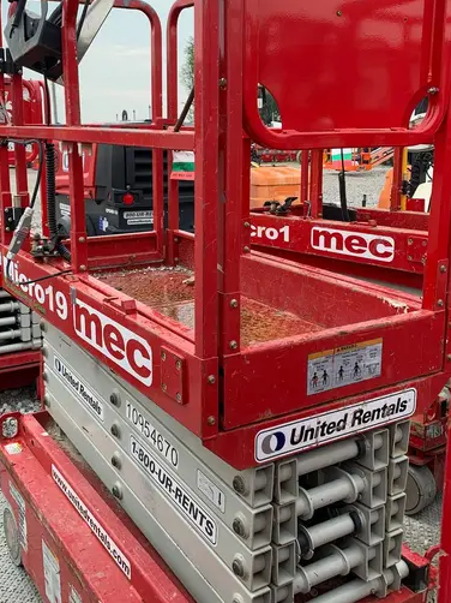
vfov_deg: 48.9
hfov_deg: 37.7
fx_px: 661
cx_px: 206
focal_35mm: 38
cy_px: 266
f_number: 1.8
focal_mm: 4.25
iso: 25
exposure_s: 1/225
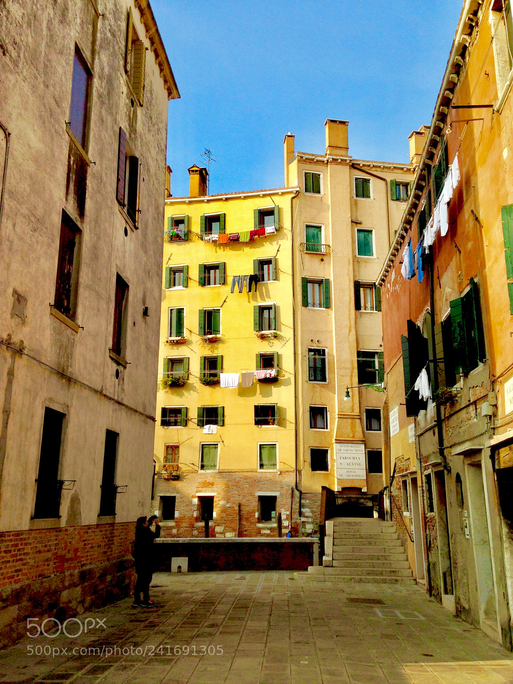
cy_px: 342
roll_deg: -1.4
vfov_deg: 55.4
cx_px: 256
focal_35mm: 33
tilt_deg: +17.9
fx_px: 652
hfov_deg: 42.9
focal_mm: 4.12
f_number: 2.4
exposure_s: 1/1323
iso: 50
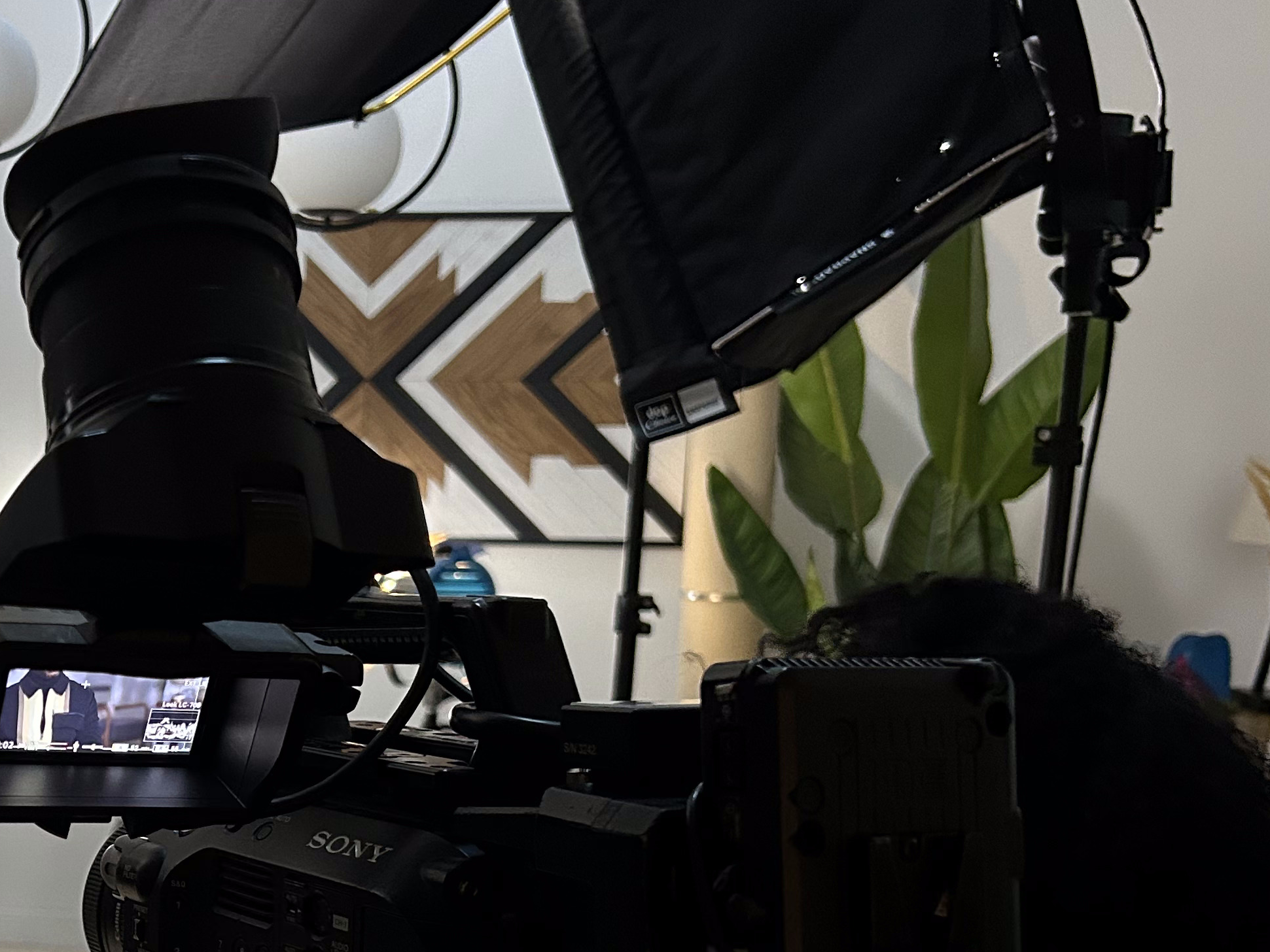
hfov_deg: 32.8
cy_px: 792
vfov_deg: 26.4
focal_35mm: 54
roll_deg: -0.3
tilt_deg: -11.7
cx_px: 22
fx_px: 1981
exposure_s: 1/60
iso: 320
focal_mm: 5.7
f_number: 1.5
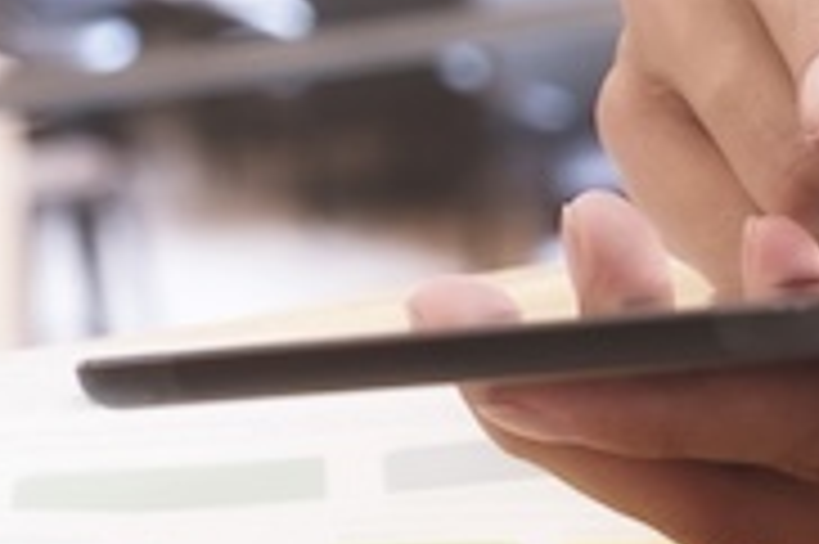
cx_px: 1233
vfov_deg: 5.9
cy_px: 297
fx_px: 5296
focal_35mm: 233
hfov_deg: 8.6
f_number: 4.5
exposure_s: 1/80
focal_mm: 31.5
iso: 320
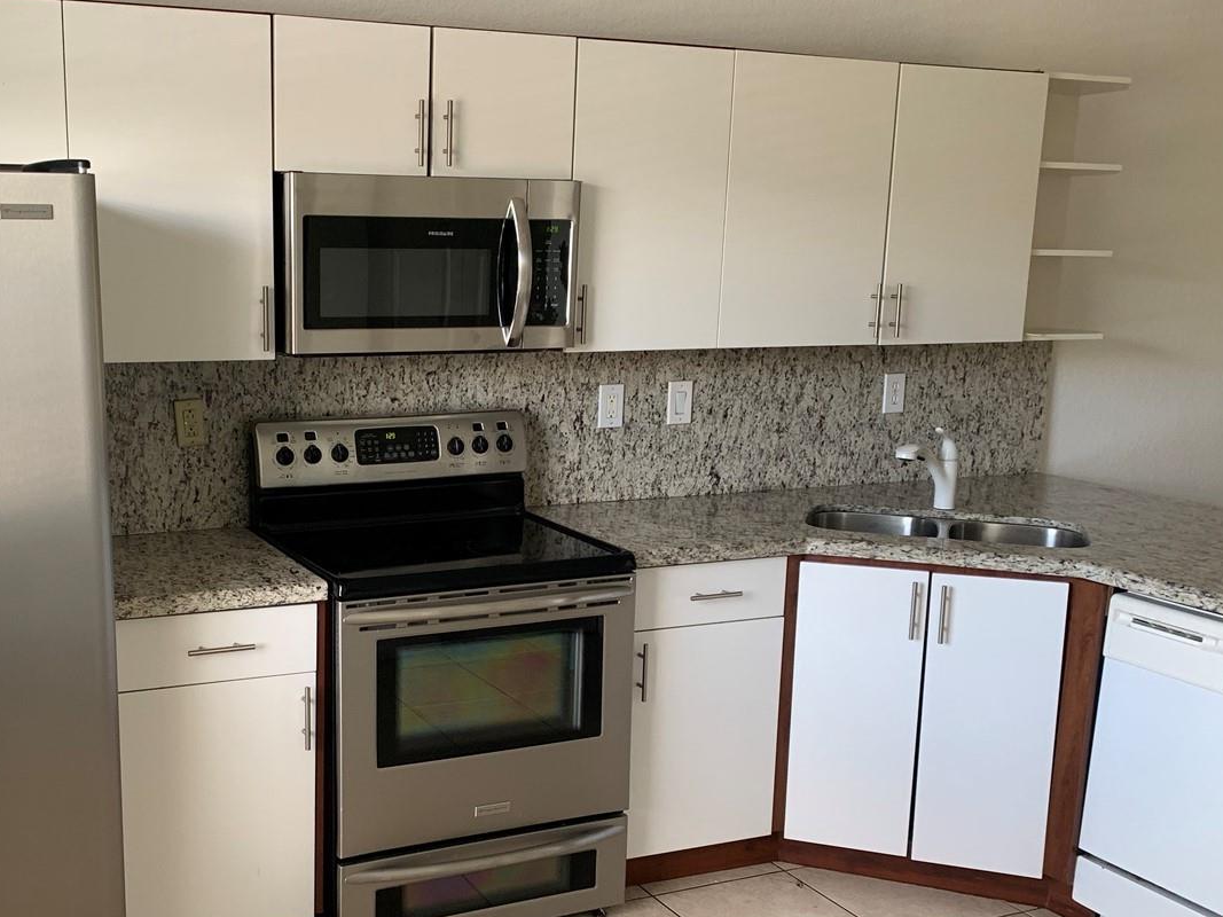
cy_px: 550
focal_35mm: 39
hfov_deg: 46.9
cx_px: 377
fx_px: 1378
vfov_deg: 36.7
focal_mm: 4.25
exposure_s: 1/60
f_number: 1.8
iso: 100
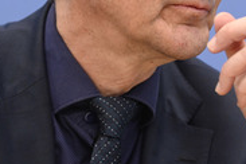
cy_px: -24
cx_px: 134
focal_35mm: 382
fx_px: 2610
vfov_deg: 3.6
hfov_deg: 5.4
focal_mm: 155
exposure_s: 1/320
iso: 2000
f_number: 4.5
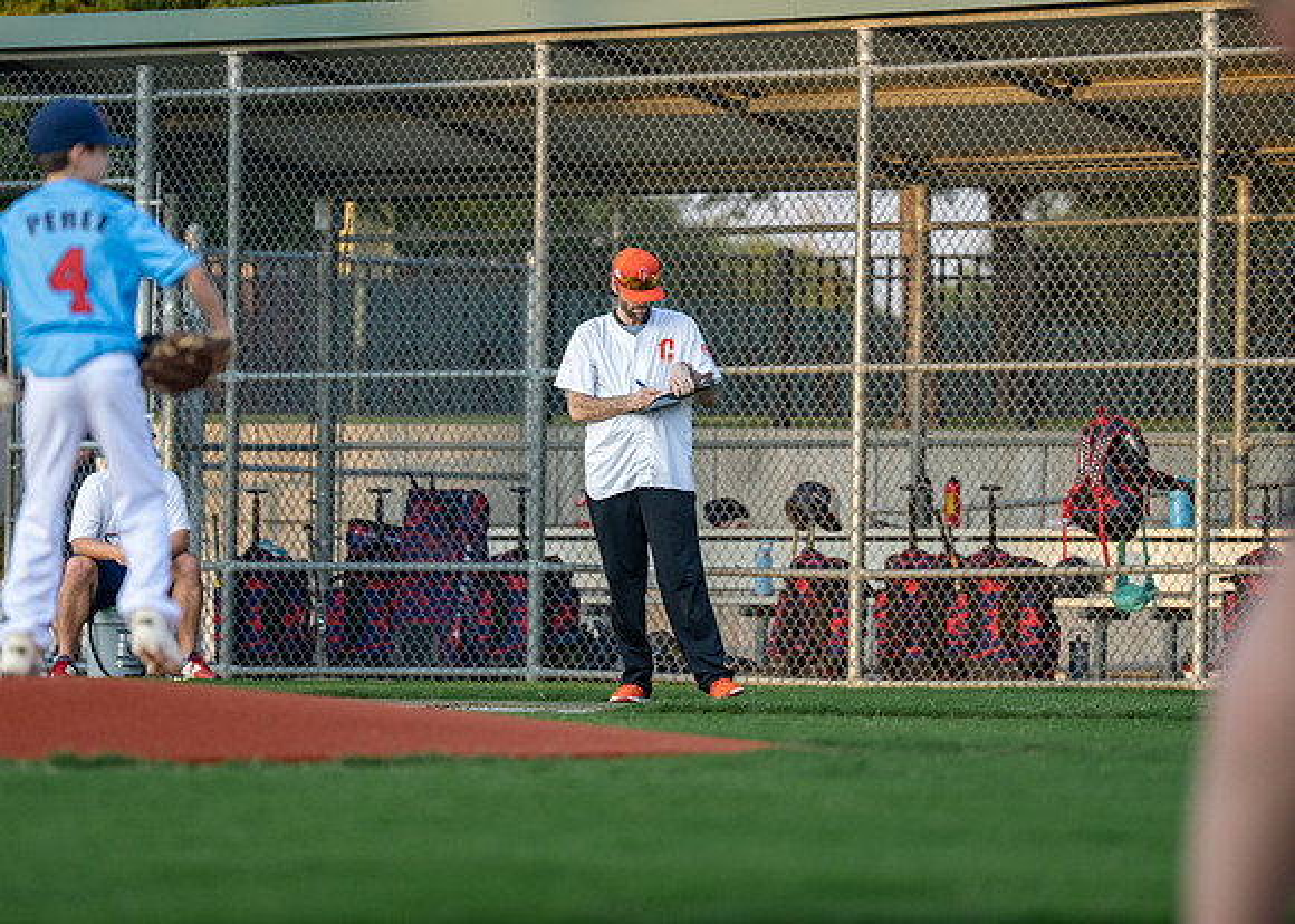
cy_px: 406
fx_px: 10690
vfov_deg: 5.0
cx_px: 683
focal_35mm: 291
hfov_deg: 6.9
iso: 640
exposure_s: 1/2500
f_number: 2.8
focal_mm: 200
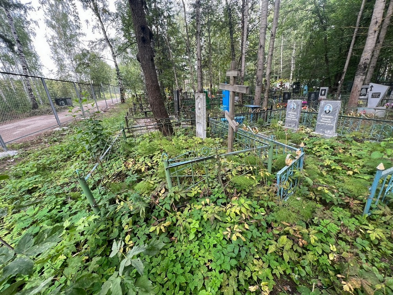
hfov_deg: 106.2
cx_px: 196
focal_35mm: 13
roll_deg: +0.5
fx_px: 148
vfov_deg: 89.9
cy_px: 148
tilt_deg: -21.0
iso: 40
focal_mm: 1.57
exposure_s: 1/99
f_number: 1.8
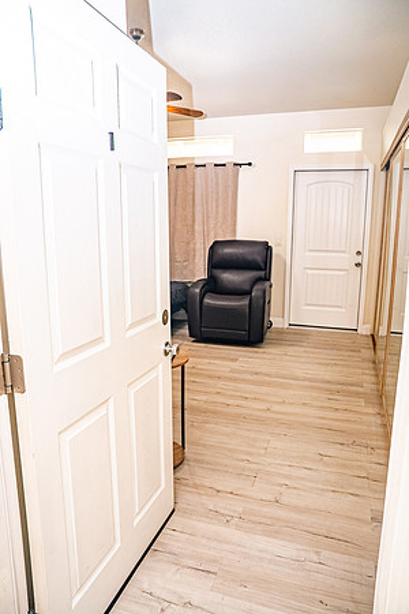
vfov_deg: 73.7
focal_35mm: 24
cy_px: 307
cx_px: 204
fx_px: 409
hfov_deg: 53.1
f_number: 5.6
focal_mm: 24
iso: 640
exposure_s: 1/100
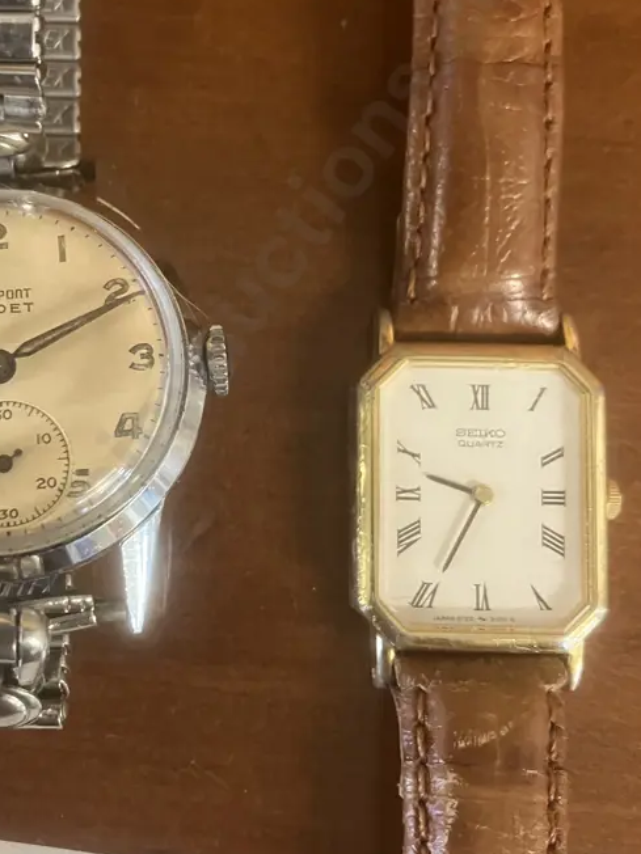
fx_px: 1086
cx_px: 176
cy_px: 401
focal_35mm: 44
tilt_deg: -83.0
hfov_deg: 32.4
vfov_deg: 42.9
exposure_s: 1/30
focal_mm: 3.99
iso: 500
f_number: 1.8
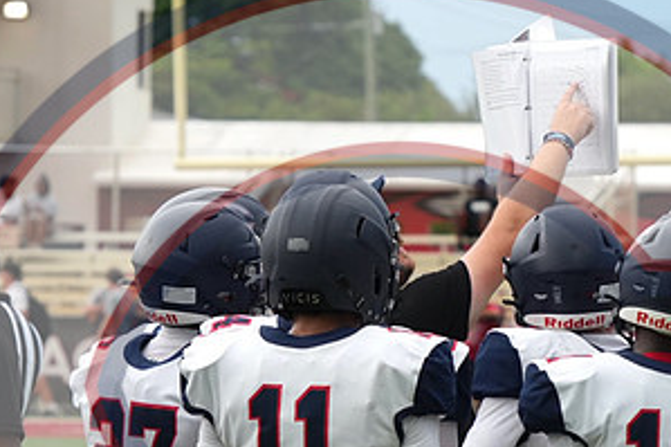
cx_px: 390
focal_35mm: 393
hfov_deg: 5.2
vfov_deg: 3.5
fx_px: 7320
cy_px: 385
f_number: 5.6
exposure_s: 1/1000
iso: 640
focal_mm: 135
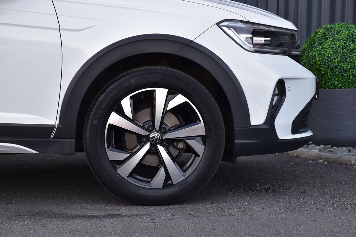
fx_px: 1409
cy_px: 118
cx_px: 178
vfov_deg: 9.6
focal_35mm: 142
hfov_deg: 14.4
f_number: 9
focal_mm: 95
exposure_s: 1/125
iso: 450
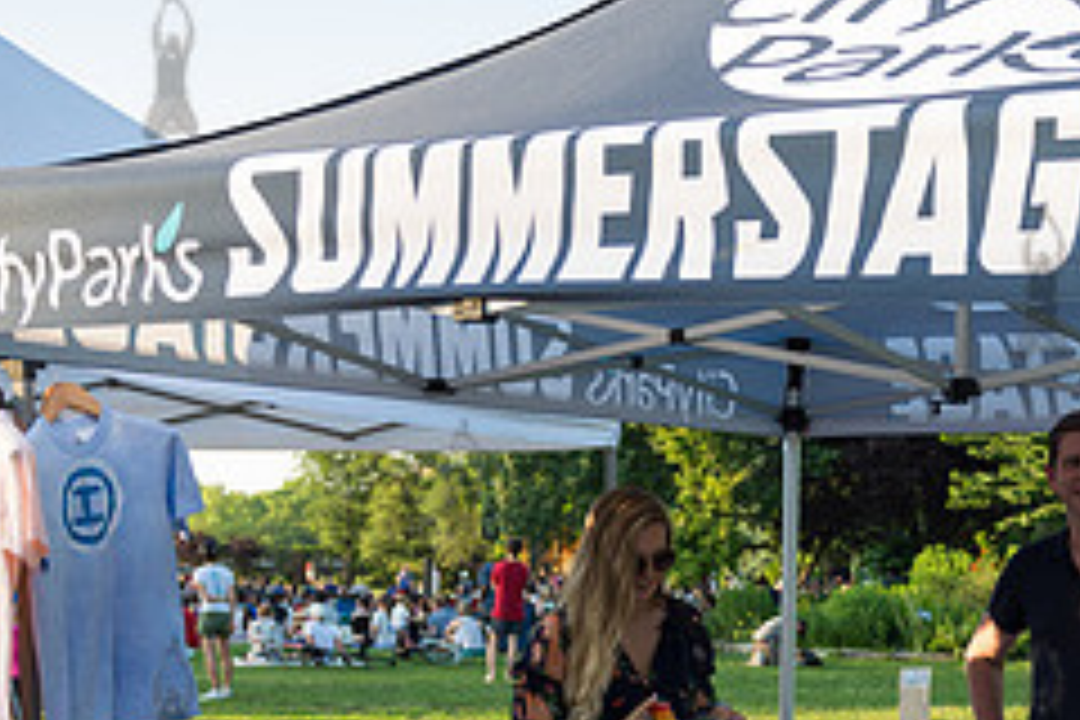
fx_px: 2250
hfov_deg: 25.8
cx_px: 1040
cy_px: 713
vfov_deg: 17.8
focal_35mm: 75
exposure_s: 1/800
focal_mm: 31
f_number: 3.5
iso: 500
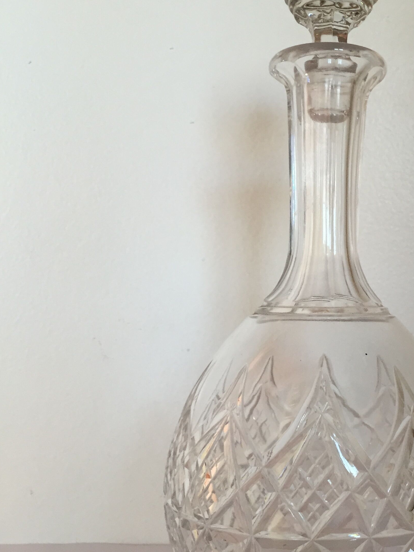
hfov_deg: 32.2
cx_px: 312
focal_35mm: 44
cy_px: 306
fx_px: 702
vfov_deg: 42.9
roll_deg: -0.4
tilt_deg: +0.5
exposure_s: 1/33
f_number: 2.2
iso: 80
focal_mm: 4.15
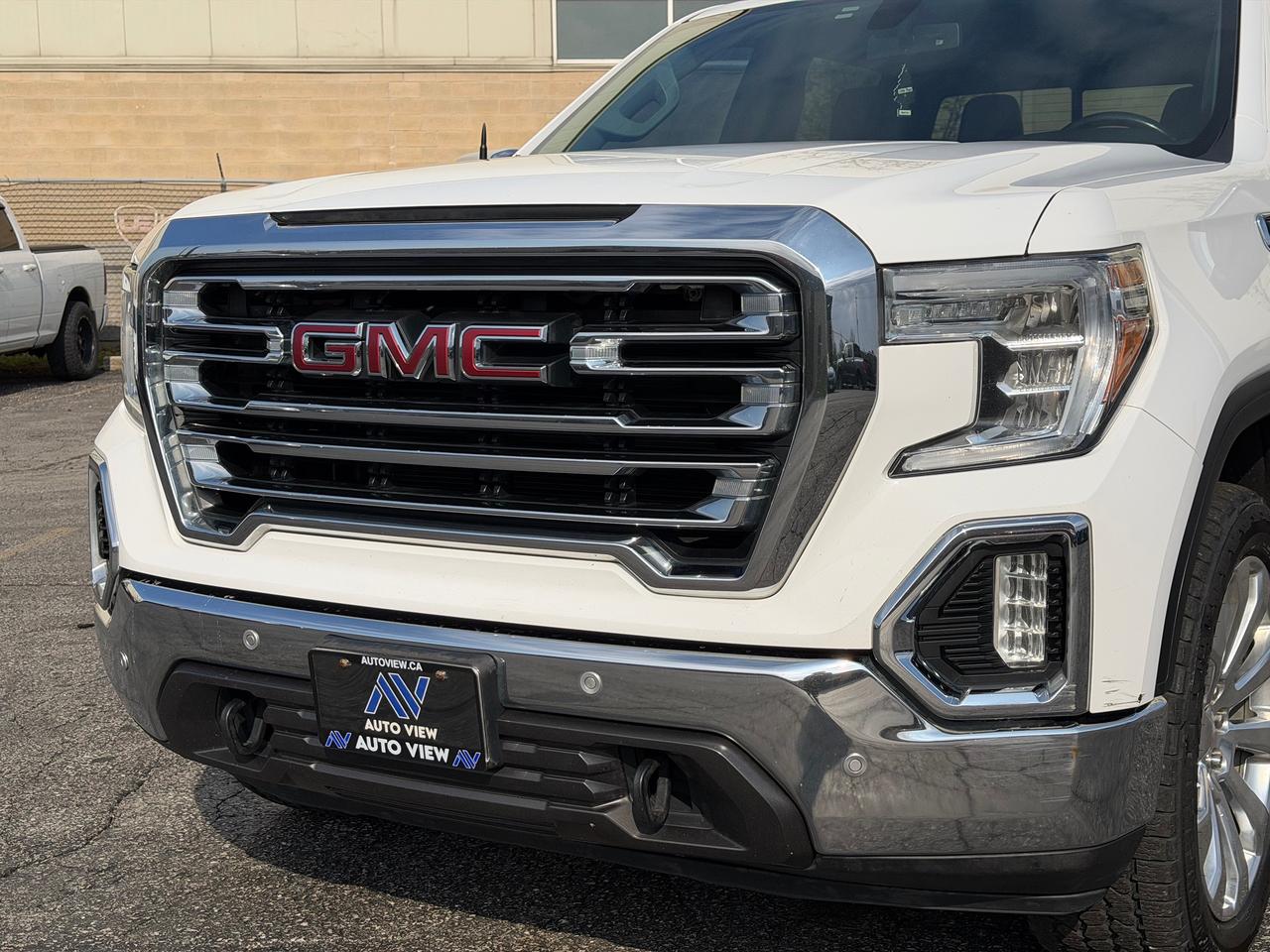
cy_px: 476
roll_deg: +1.4
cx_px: 635
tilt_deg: -8.1
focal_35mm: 48
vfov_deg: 30.3
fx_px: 1761
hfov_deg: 39.7
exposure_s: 1/8772
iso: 64
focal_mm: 6.76
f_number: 1.78
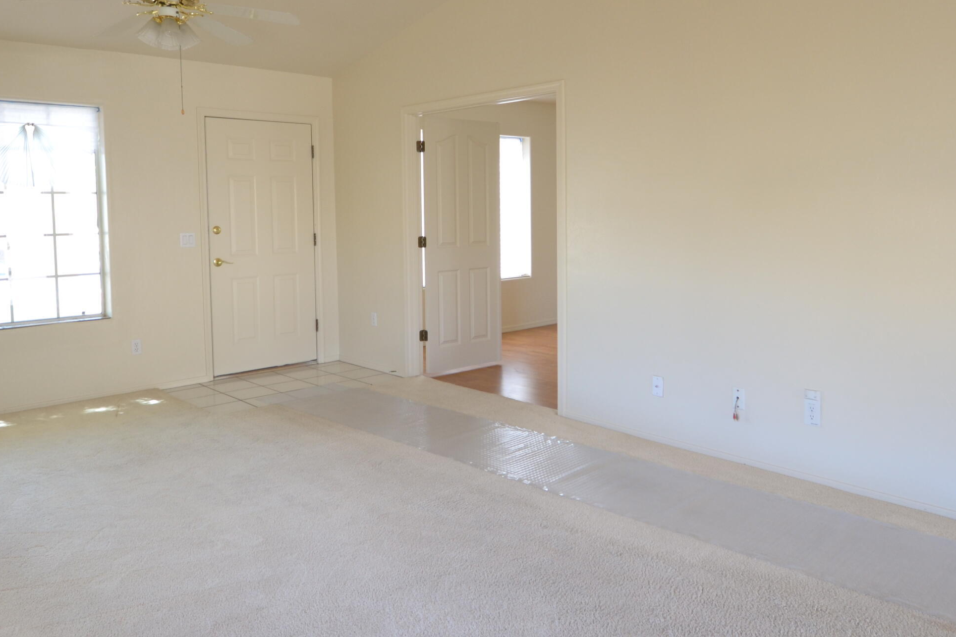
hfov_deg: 65.4
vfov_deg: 46.1
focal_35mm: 28
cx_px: 501
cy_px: 249
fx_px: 743
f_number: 8
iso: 400
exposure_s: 1/15
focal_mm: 12
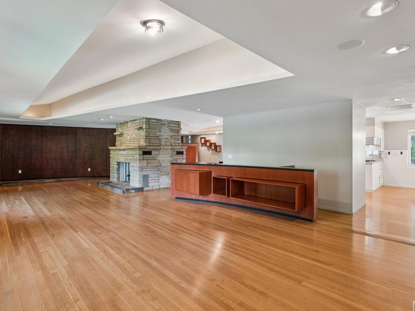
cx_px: 217
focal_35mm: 18
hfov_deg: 86.3
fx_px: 221
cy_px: 155
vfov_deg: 70.2
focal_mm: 16.4
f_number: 13
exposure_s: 1
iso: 320
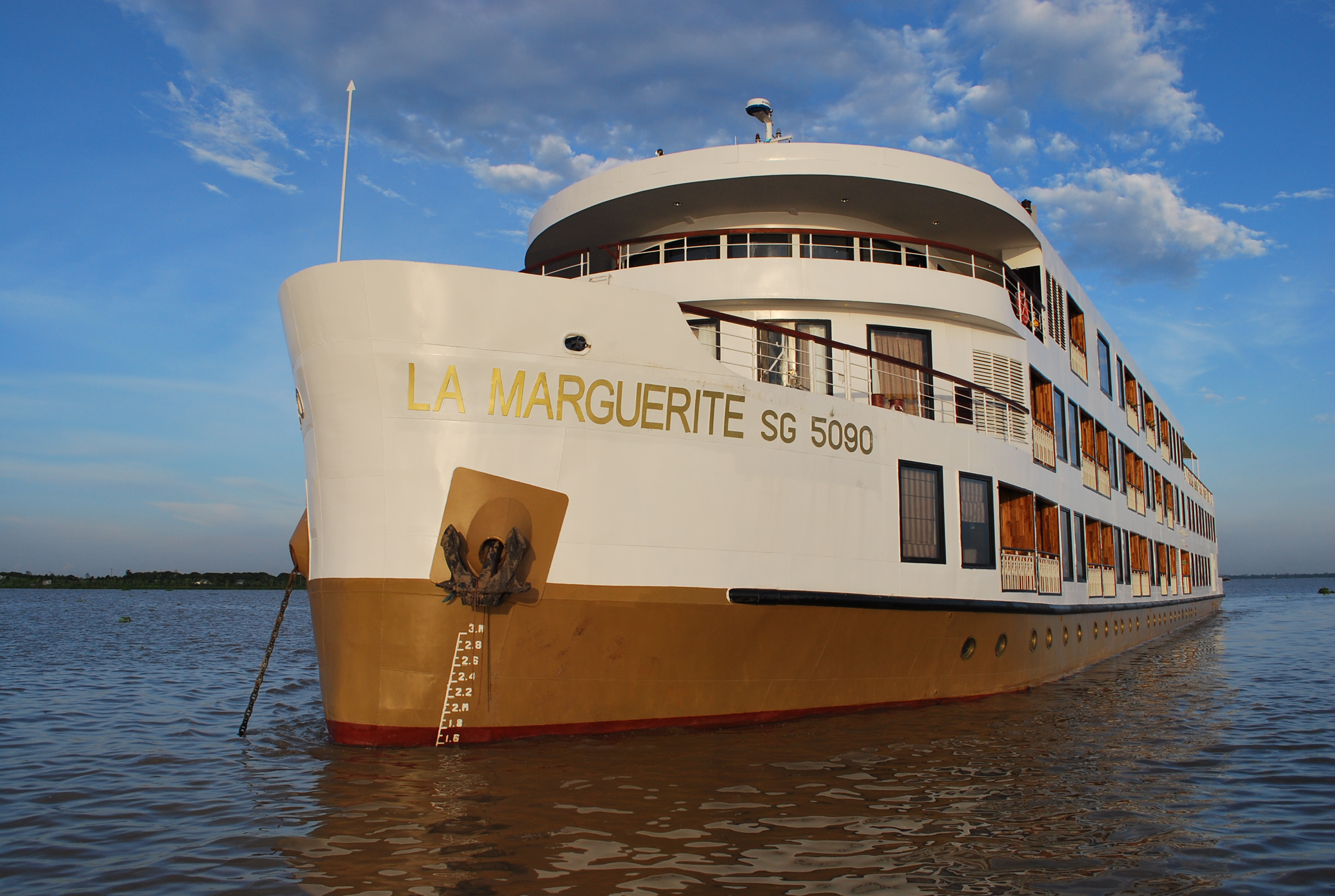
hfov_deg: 67.3
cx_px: 668
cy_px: 448
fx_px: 1003
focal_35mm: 27
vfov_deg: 48.1
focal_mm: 18
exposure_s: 1/400
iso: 200
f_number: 9
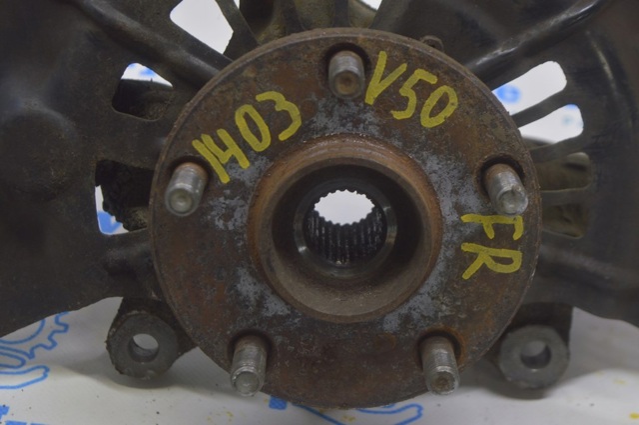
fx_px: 1463
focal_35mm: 82
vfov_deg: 16.5
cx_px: 320
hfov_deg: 24.6
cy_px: 212
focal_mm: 55
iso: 400
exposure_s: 1/20
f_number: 5.6
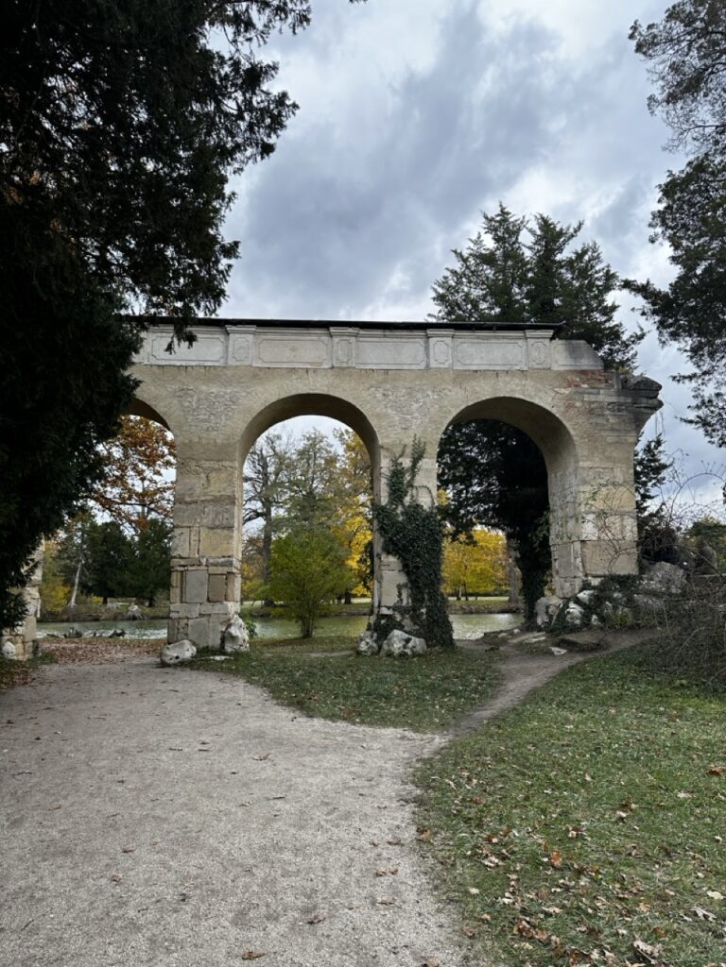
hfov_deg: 56.8
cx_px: 363
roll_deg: +1.2
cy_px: 484
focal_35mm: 24
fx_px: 671
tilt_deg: +10.6
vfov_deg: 71.6
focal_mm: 6.86
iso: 80
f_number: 1.78
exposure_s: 1/381
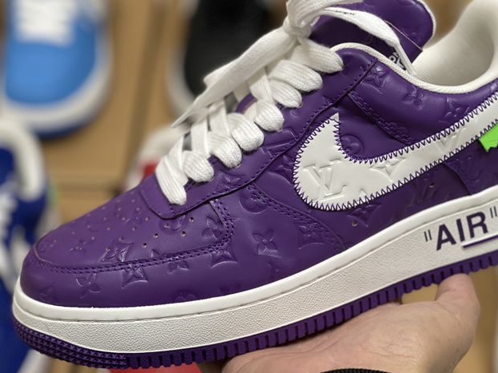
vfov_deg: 19.4
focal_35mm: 76
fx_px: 1093
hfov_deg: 25.7
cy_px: 171
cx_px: 271
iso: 160
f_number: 2.2
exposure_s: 1/33
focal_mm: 7.5
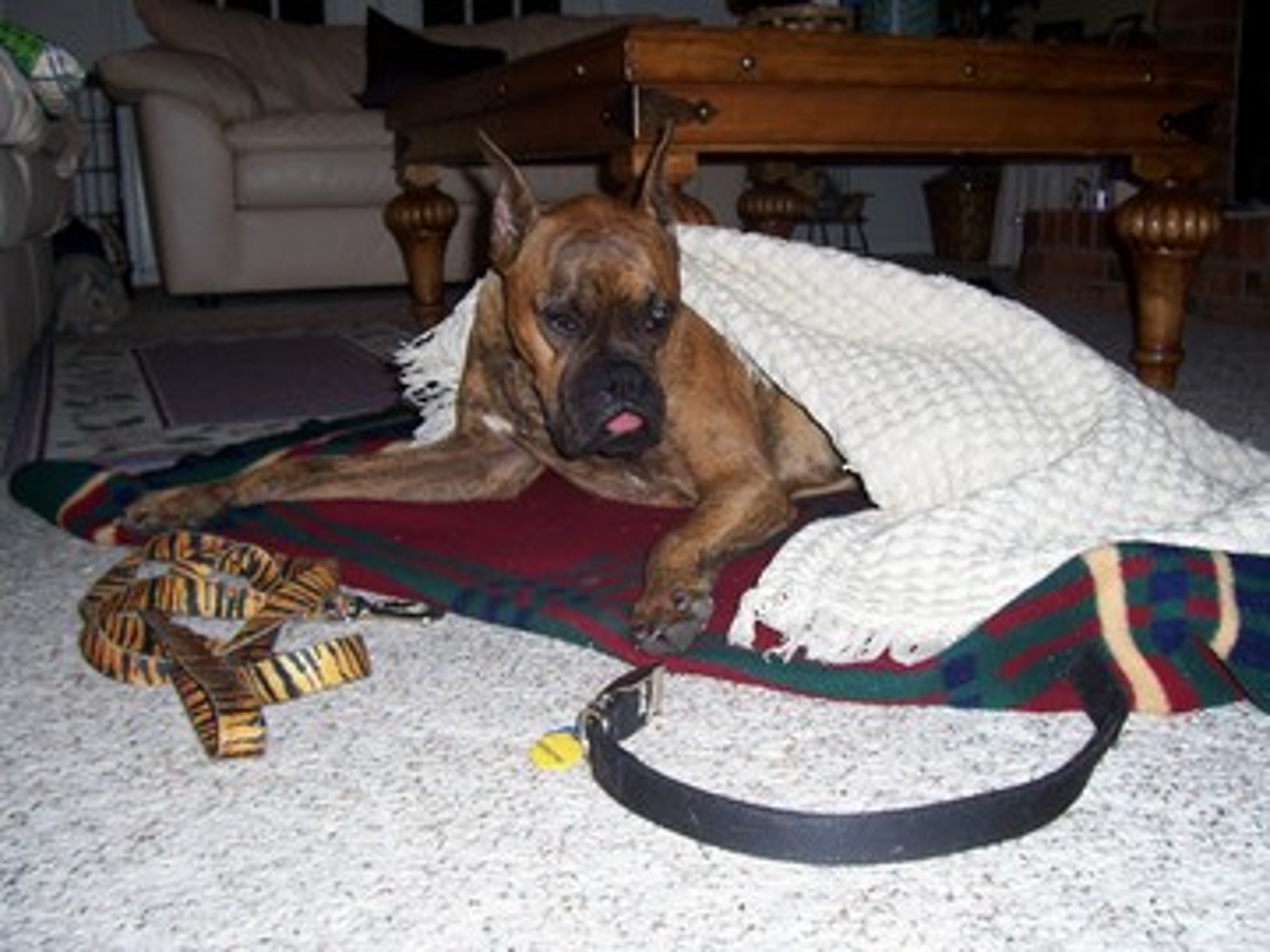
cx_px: 635
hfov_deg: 54.0
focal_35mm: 34
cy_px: 476
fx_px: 1247
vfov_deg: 41.8
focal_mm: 5.6
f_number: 2.7
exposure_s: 1/60
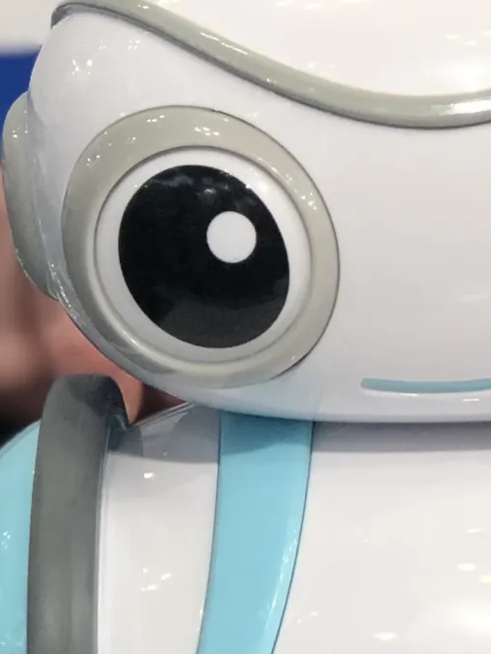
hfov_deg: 6.8
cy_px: 219
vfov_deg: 9.1
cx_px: 387
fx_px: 4104
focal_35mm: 217
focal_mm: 6.6
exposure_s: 1/40
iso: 25
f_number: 2.8
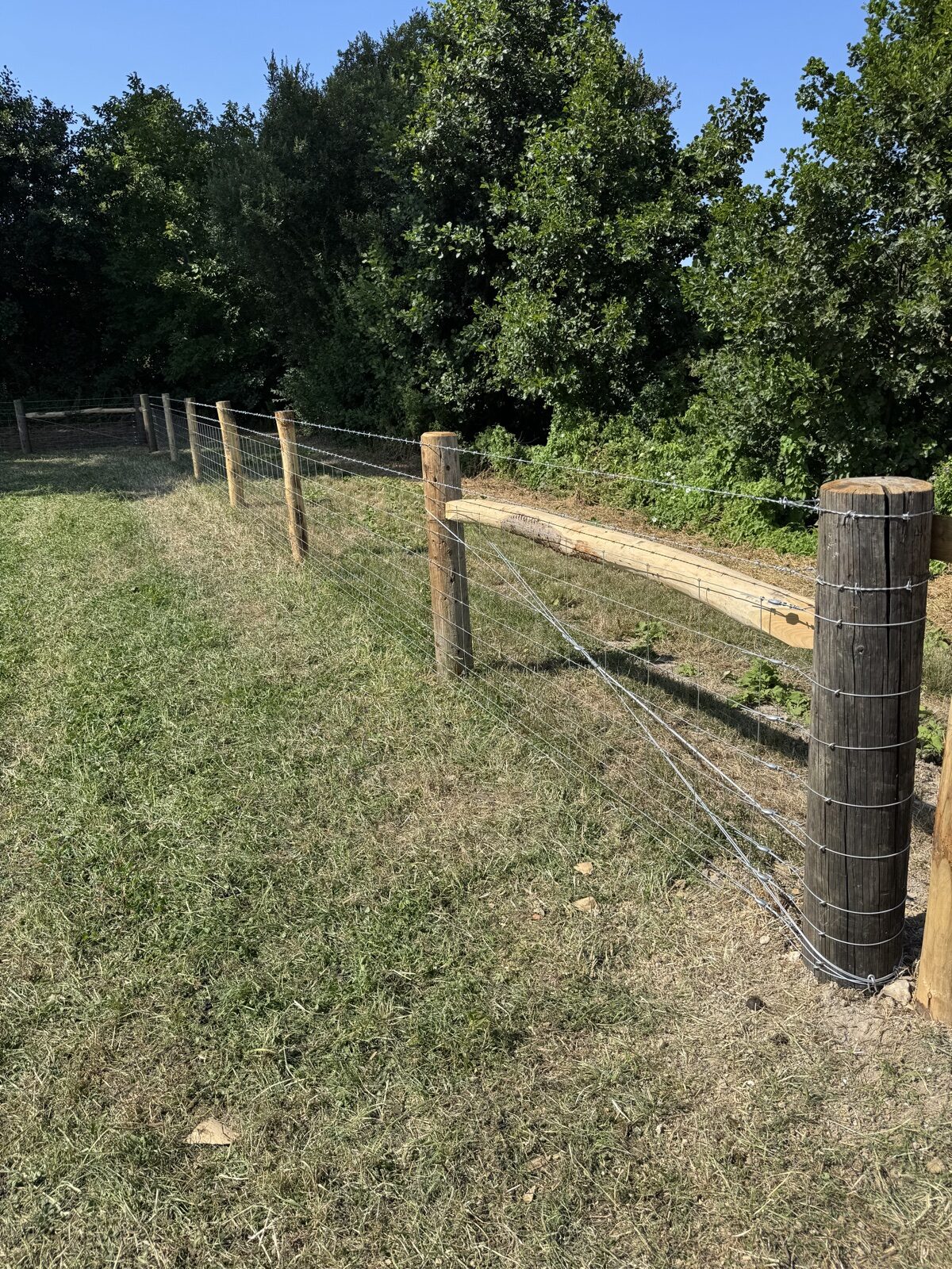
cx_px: 476
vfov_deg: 71.6
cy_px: 634
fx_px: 880
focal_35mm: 24
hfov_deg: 56.8
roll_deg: +2.2
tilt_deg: -16.8
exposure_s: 1/3247
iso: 80
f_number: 1.78
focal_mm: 6.76
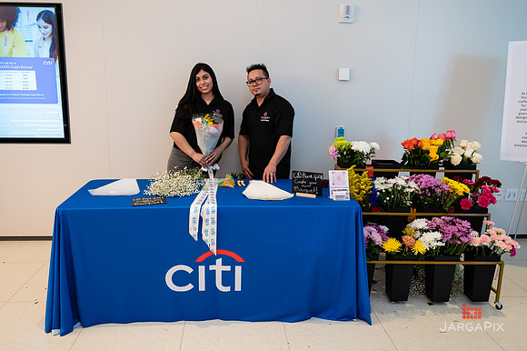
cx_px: 245
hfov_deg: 64.2
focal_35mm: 29
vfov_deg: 45.3
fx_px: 419
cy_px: 160
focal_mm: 25.5
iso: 1000
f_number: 3.5
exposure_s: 1/200
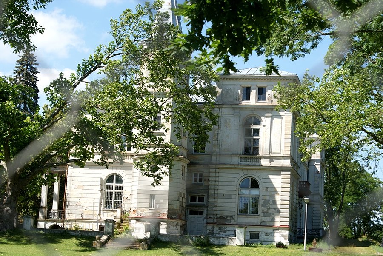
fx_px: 958
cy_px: 128
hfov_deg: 22.6
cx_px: 192
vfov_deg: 15.2
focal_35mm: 90
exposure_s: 1/125
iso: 100
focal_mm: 60
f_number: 9
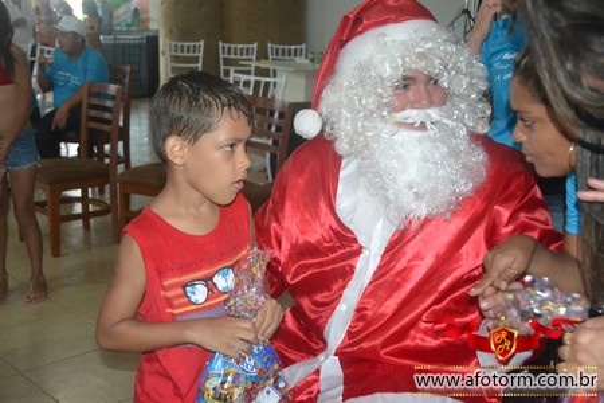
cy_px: 202
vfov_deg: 28.9
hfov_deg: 42.3
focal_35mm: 46
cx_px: 302
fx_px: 780
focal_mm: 31
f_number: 4
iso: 3200
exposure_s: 1/60
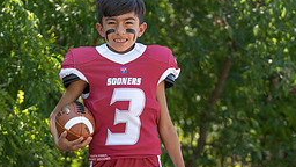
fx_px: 1303
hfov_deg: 13.0
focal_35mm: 166
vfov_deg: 7.3
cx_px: 142
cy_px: 137
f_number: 2.8
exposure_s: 1/320
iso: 100
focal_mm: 70
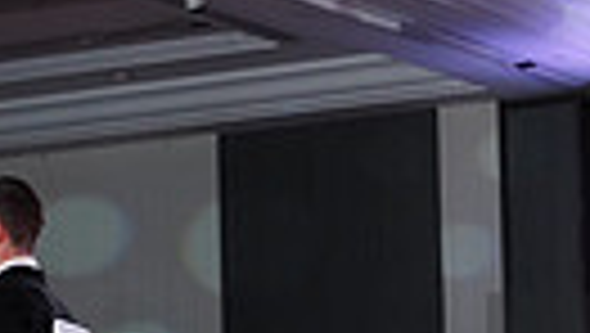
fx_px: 2756
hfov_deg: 11.5
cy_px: 412
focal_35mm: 176
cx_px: 977
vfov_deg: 6.9
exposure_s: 1/160
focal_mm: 38
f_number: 5.6
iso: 1600
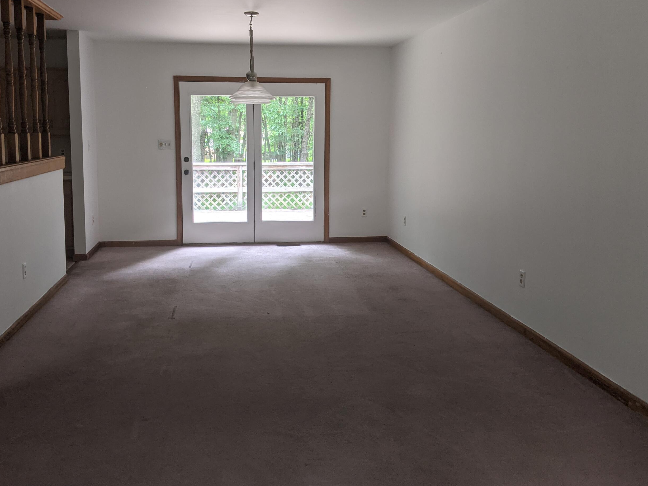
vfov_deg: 42.9
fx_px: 618
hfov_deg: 55.3
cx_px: 291
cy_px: 218
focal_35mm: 33
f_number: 1.8
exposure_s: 1/59.9
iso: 83
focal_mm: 4.44
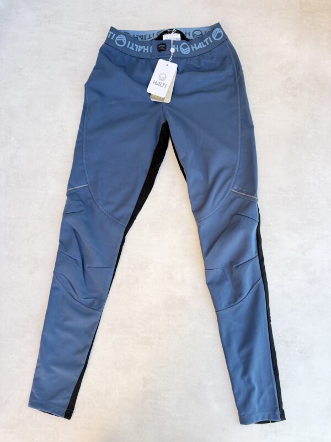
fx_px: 306
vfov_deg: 71.6
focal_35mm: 24
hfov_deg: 56.8
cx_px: 166
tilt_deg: -83.5
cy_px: 221
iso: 160
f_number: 1.78
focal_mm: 6.76
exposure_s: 1/208
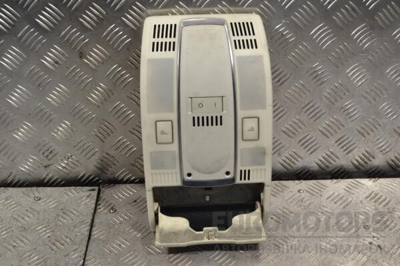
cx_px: 200
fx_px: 583
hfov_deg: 37.9
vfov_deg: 25.8
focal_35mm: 52
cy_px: 133
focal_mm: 35
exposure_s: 1/125
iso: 400
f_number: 5.6
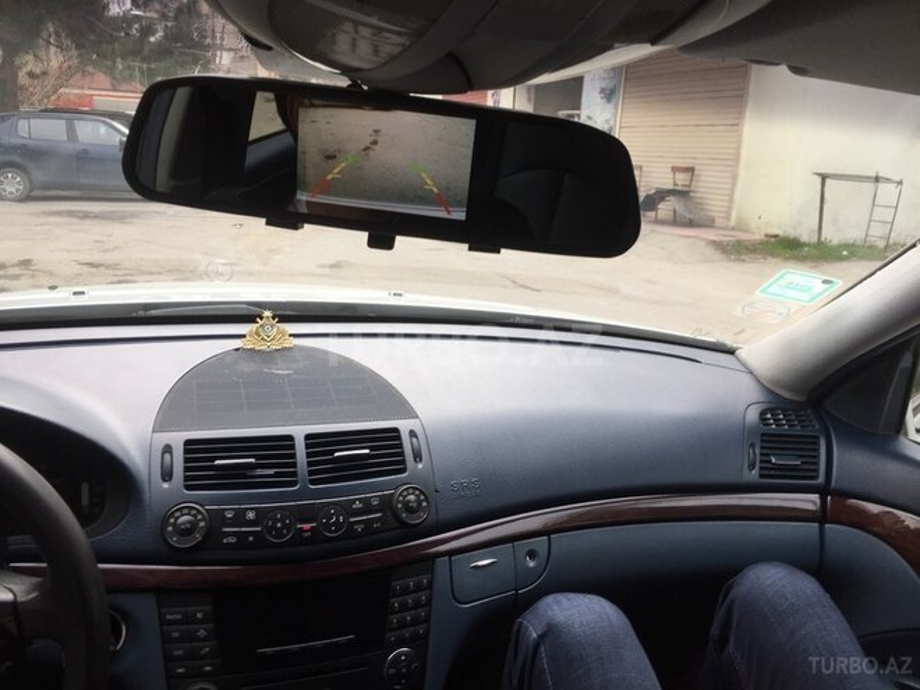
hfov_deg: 61.7
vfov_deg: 48.2
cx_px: 460
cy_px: 345
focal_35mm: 29
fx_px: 771
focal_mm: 4.15
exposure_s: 1/113
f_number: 2.2
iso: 32
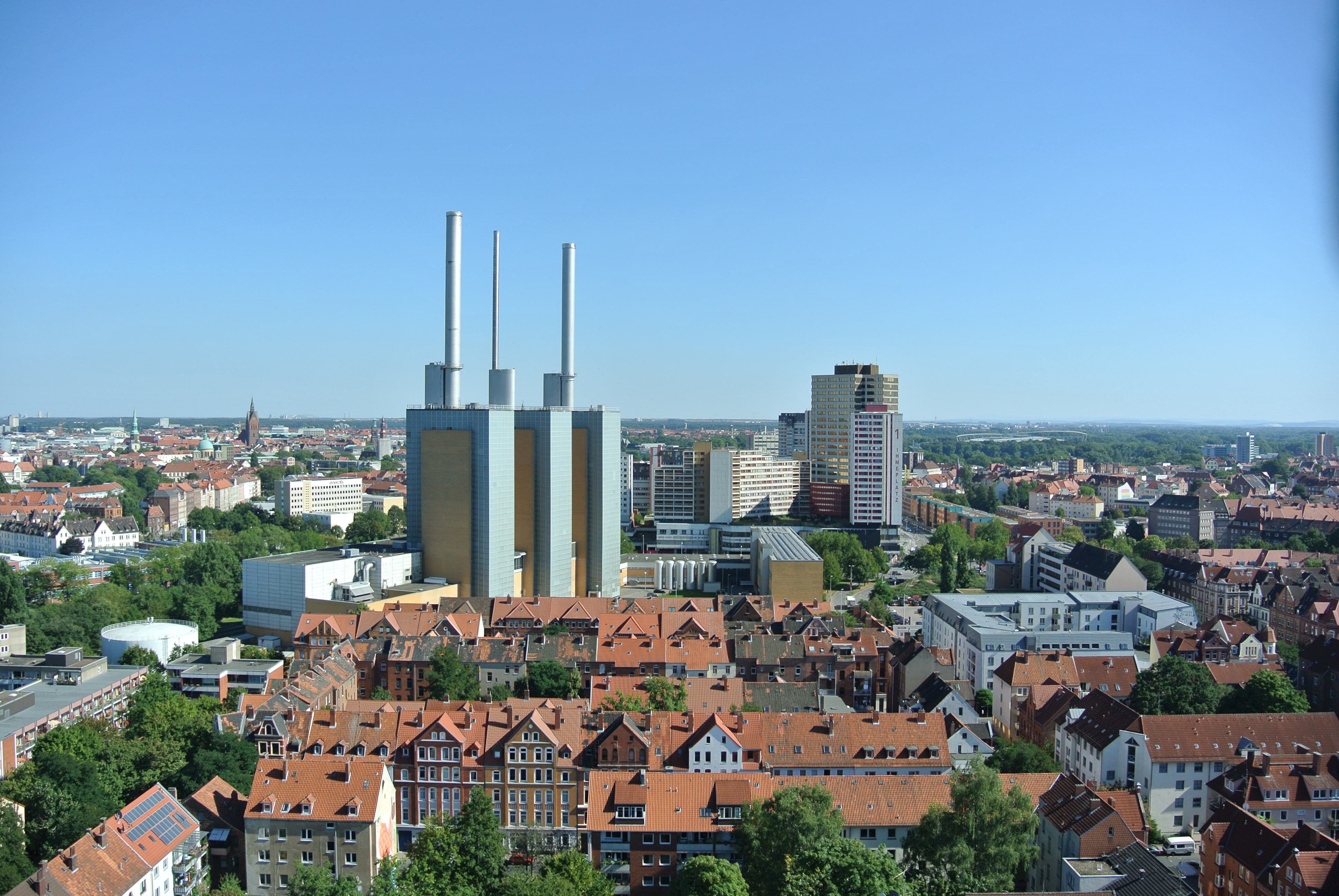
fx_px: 1080
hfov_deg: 63.6
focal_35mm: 29
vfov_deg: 45.1
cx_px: 670
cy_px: 448
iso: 100
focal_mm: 11
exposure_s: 1/1000
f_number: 3.5
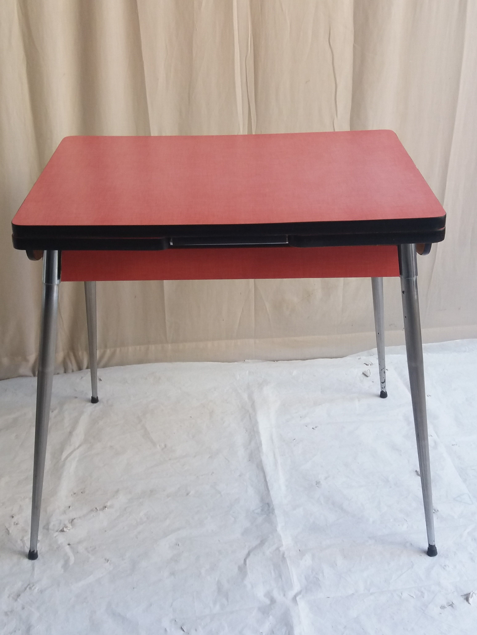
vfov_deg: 63.4
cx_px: 238
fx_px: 514
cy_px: 318
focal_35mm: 28
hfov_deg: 49.7
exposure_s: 1/100
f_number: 1.9
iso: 80
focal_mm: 3.7
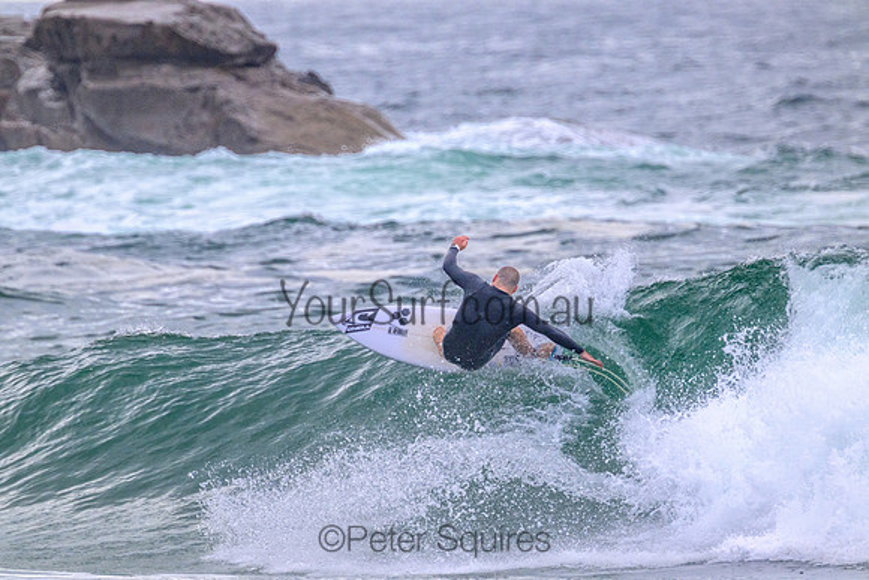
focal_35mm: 800
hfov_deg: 2.6
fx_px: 19315
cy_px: 290
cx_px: 434
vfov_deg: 1.7
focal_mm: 800
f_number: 11
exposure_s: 1/1600
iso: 2000
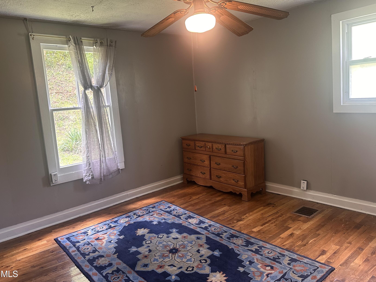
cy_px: 135
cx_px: 184
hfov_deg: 67.3
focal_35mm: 26
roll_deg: +4.5
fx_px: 282
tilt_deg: -7.7
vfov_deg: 53.1
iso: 200
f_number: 1.78
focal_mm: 6.86
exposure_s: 1/60
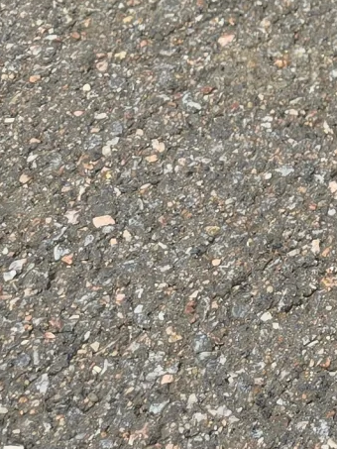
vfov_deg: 12.0
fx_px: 1687
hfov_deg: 10.6
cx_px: 627
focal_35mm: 130
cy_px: -652
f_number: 1.7
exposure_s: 1/180
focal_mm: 6.3
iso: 20
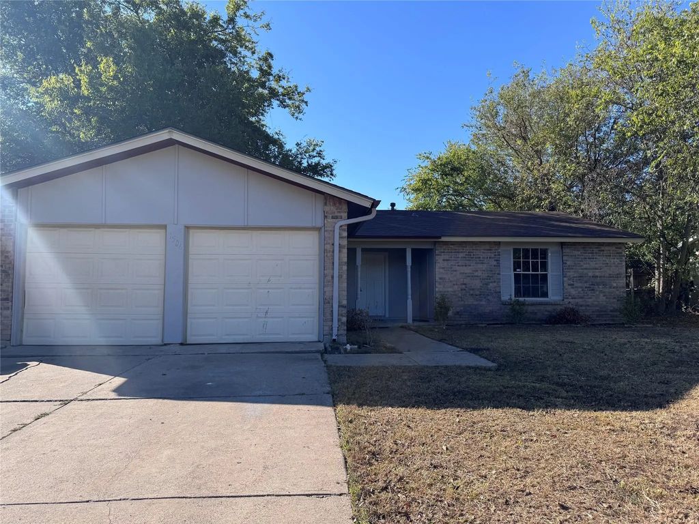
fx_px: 485
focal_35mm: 24
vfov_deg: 56.8
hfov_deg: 71.6
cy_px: 262
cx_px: 350
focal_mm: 6.76
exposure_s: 1/2506
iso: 80
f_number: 1.78
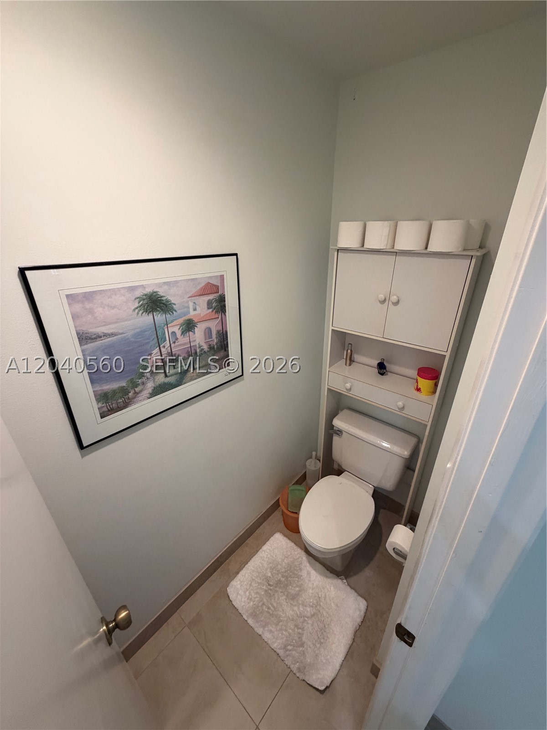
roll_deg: +0.8
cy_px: 365
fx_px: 295
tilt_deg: -26.0
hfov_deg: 85.7
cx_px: 274
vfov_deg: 102.1
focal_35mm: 14
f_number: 2.2
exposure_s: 1/120
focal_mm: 2.22
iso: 250
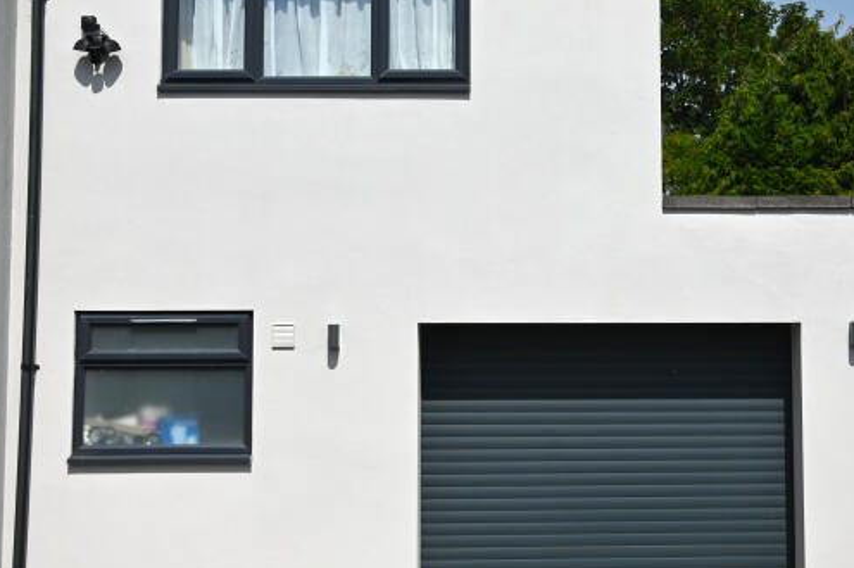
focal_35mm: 60
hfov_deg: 33.2
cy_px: 211
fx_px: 1422
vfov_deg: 22.5
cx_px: 556
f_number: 4
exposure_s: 1/800
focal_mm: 29
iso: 100
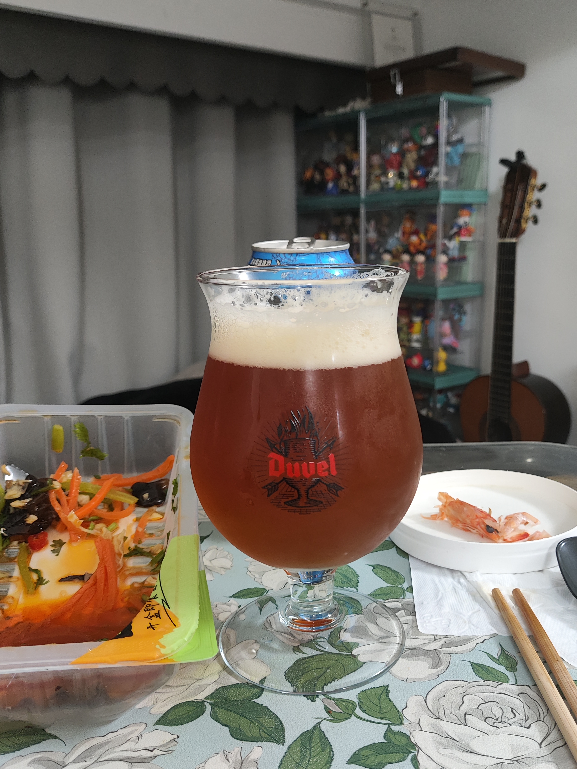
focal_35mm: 30
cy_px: 431
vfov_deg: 59.8
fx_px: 666
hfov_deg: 46.7
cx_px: 324
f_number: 1.8
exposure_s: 1/25
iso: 604
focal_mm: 4.68
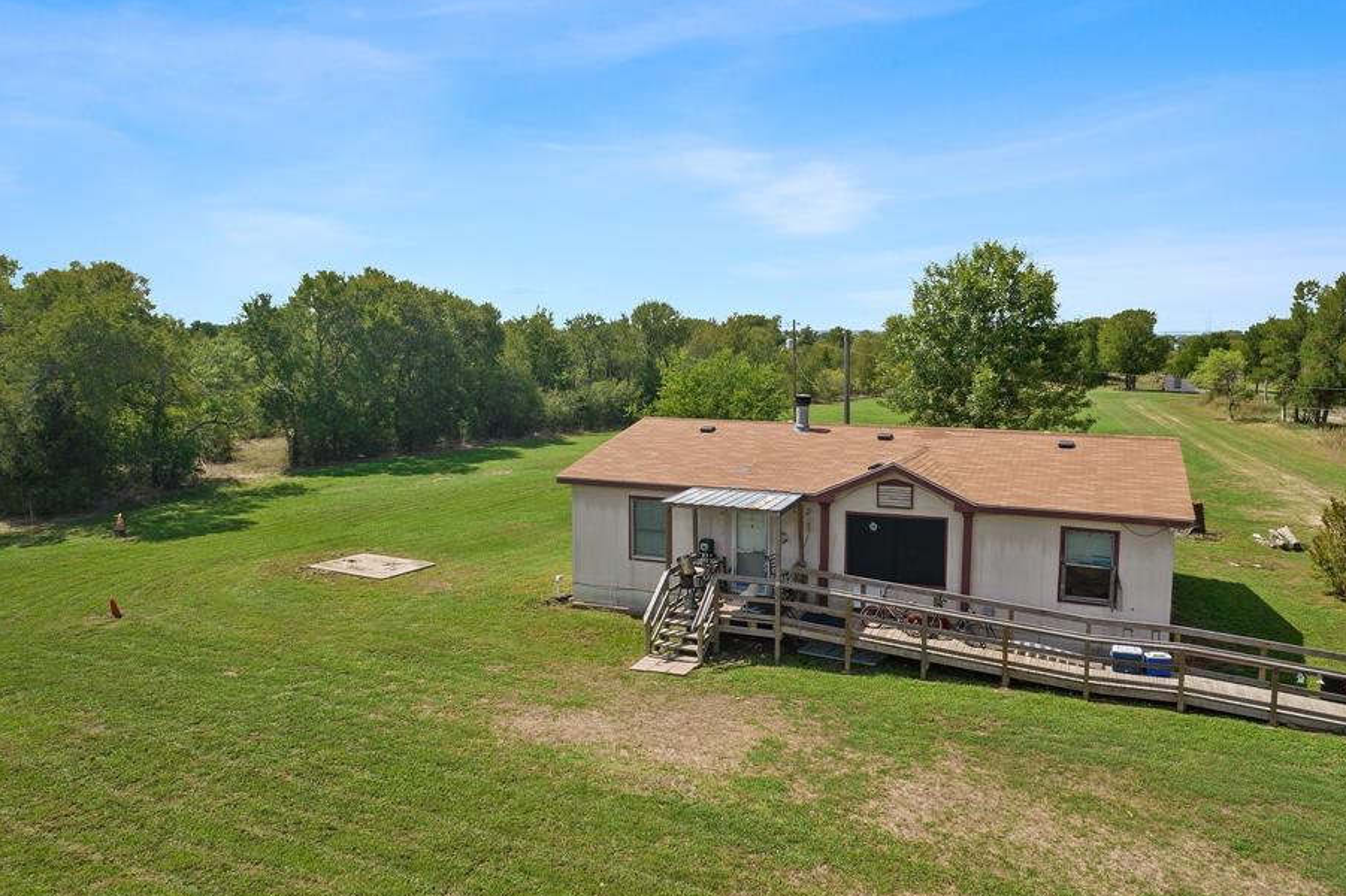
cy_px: 423
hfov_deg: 71.5
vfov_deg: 51.2
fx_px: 934
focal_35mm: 25
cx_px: 704
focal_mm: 8.38
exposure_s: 1/2000
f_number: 2.8
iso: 100
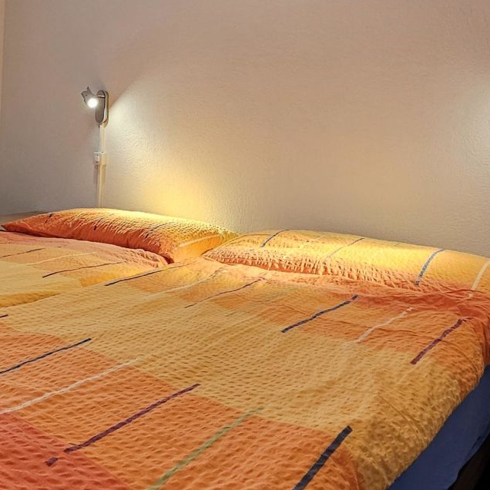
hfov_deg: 43.5
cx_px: 124
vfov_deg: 43.9
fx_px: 593
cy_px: 139
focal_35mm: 37
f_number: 2.2
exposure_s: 1/50
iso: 100
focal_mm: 2.2
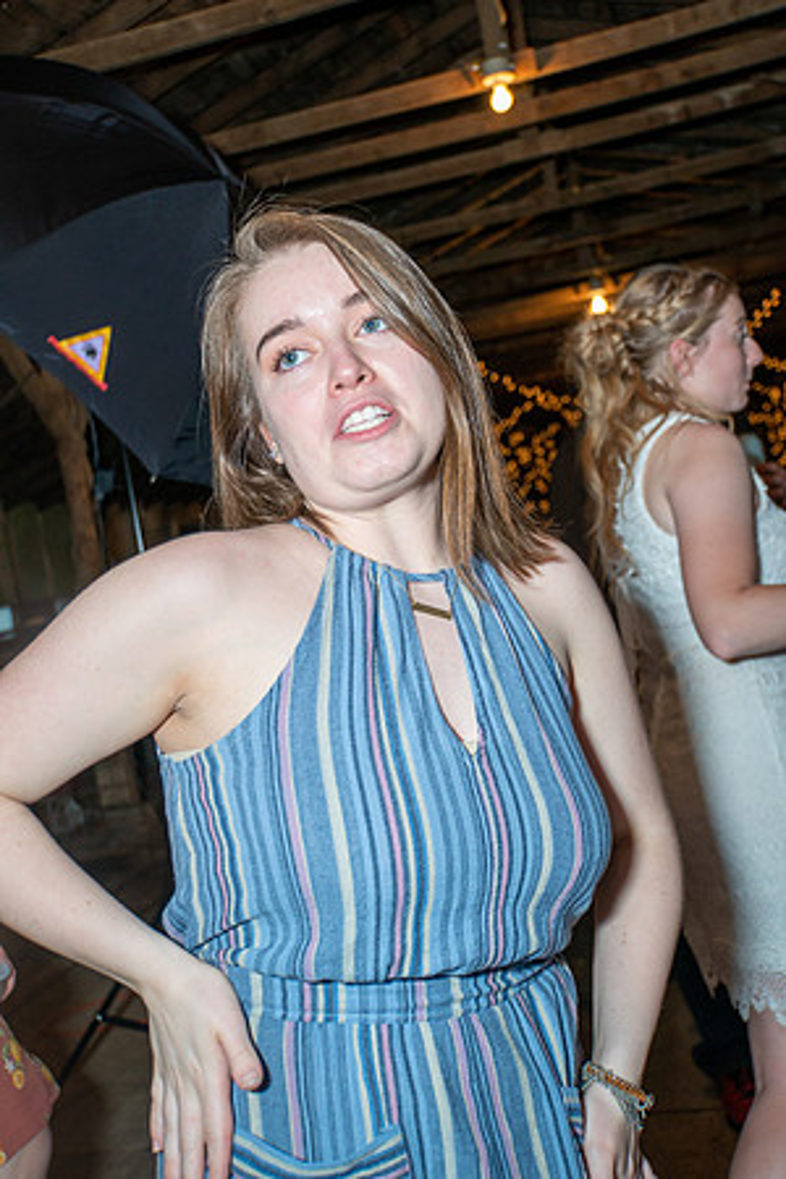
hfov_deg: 33.4
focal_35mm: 40
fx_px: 1310
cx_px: 393
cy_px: 590
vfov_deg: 48.5
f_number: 4
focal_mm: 27
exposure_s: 1/200
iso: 400
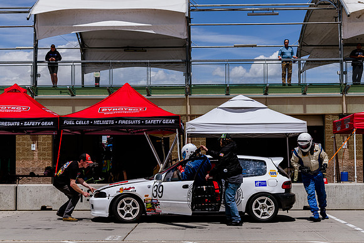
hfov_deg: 33.0
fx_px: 615
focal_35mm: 61
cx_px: 177
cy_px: 121
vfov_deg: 22.4
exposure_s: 1/500
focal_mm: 58
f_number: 7.1
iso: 64
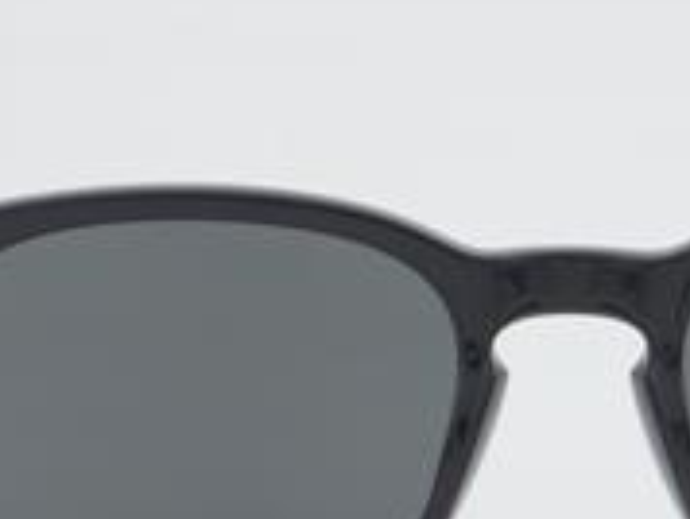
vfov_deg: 8.3
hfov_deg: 11.0
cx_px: 574
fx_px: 3554
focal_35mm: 178
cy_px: 426
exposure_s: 1/3
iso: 100
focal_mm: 55
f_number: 32
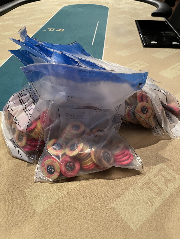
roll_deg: +1.2
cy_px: 120
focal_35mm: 26
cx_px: 90
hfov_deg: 53.1
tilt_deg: -41.7
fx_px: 180
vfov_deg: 67.3
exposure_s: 1/50
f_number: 1.6
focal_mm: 4.2
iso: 400
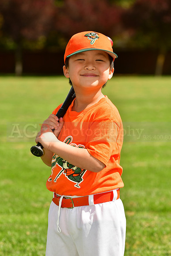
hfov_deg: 6.8
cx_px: 86
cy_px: 128
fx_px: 1442
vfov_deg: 10.2
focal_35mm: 202
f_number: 5
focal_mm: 135
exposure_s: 1/1000
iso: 200
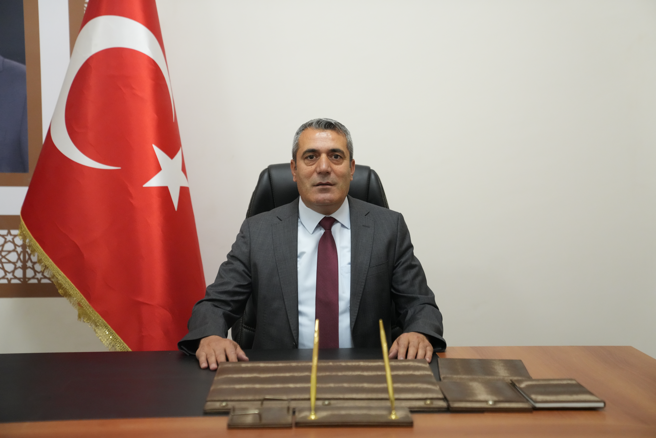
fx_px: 1057
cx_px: 328
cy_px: 219
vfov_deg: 23.4
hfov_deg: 34.5
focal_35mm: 58
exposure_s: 1/320
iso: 4000
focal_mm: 58
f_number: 2.8
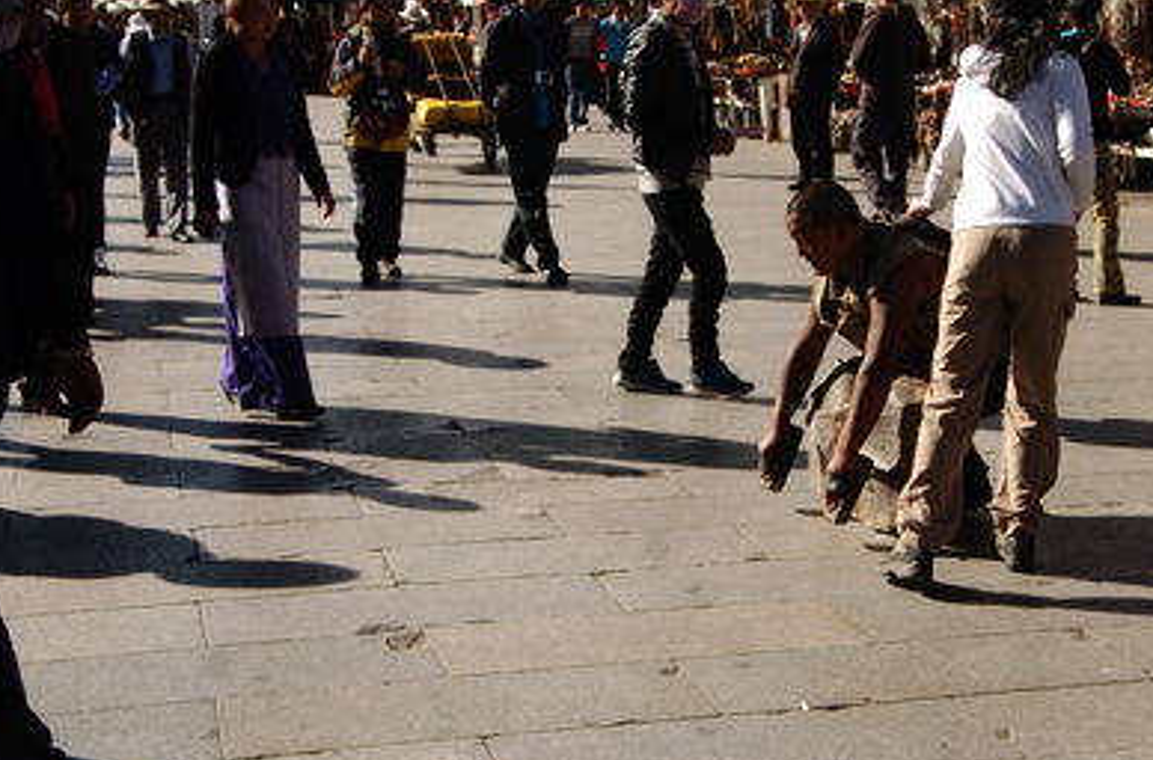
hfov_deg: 30.9
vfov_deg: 20.8
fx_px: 2075
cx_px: 707
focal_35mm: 65
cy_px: 447
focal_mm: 24
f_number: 6.3
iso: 200
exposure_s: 1/640
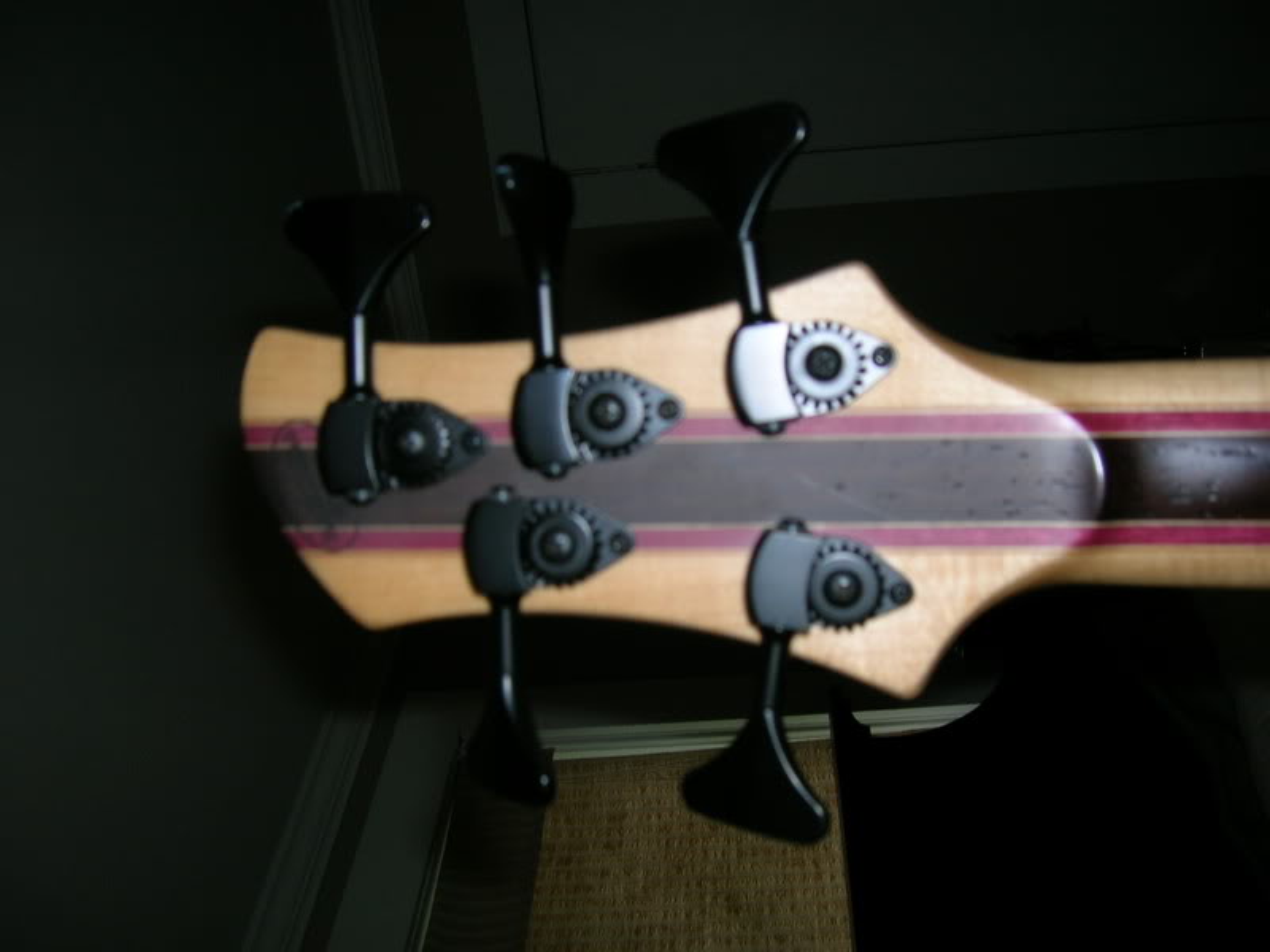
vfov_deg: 41.8
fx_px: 1247
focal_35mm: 34
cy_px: 476
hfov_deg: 54.0
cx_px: 635
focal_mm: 5.7
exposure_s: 1/60.1
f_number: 2.9
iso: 50
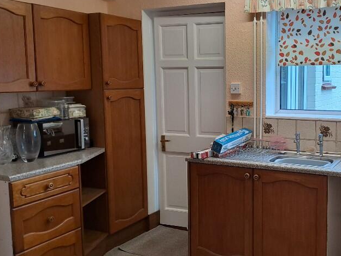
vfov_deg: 35.1
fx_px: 404
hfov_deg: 44.8
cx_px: 239
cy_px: 125
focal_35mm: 41
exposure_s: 1/100
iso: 50
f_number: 1.8
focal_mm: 4.65
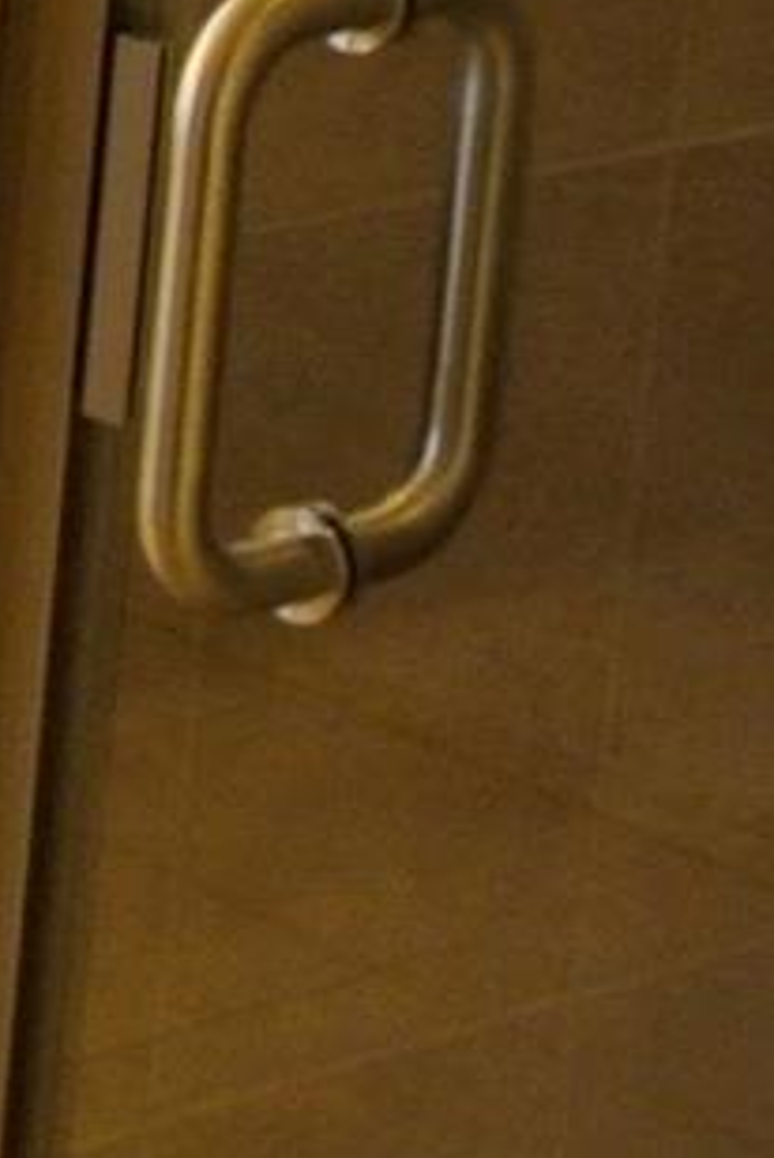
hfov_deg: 6.5
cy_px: -489
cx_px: -1837
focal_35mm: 187
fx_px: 6017
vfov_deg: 10.7
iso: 500
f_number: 4
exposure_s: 1/30
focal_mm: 13.6
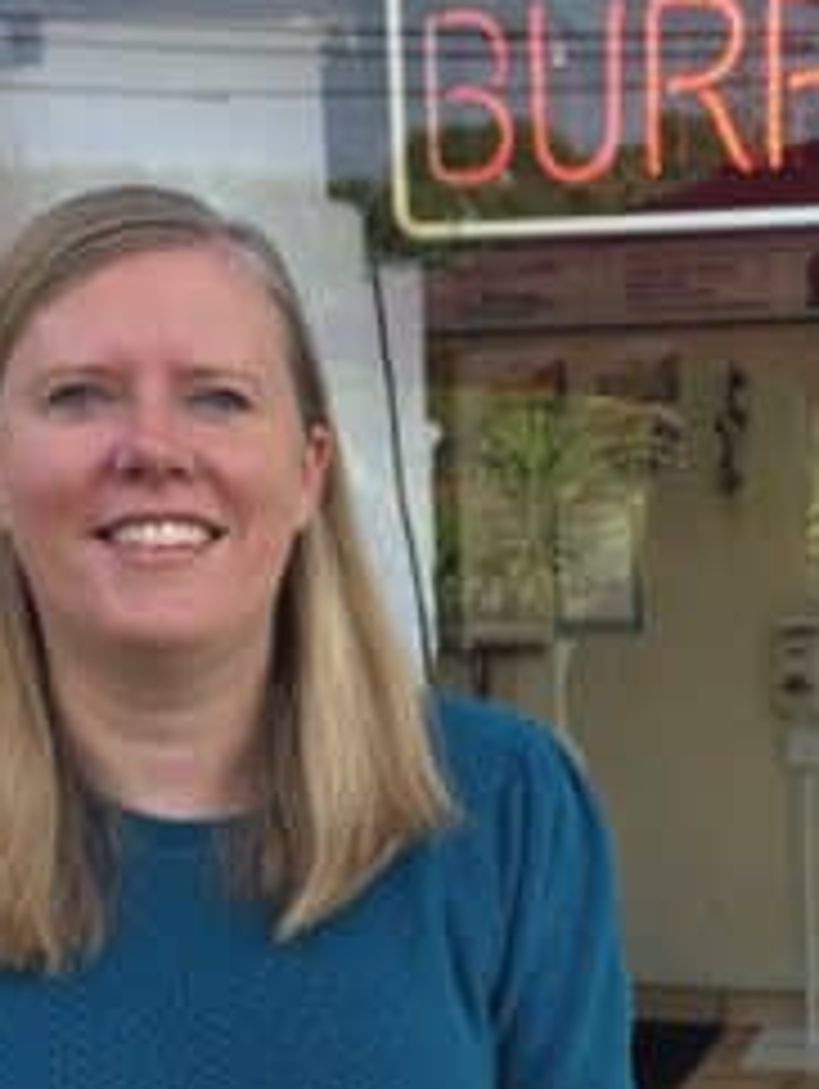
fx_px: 1795
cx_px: 630
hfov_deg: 25.4
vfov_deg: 33.4
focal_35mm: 57
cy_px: 738
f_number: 1.7
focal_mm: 6.3
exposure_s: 1/1449
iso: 80
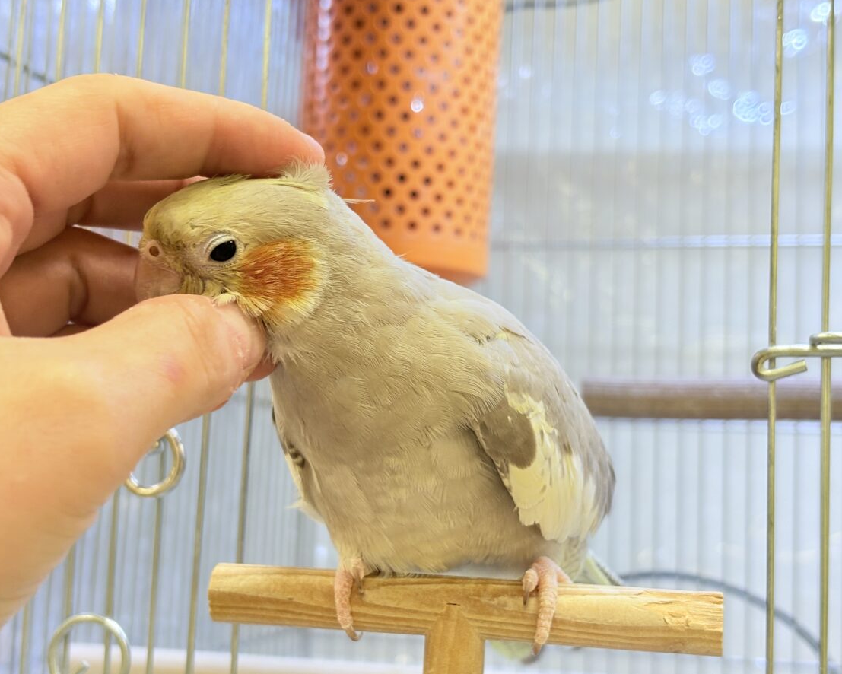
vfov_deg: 27.6
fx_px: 1371
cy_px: 334
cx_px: 437
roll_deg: -1.2
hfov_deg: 34.1
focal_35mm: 55
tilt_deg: +6.5
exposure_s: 1/68
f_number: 1.6
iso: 50
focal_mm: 5.96
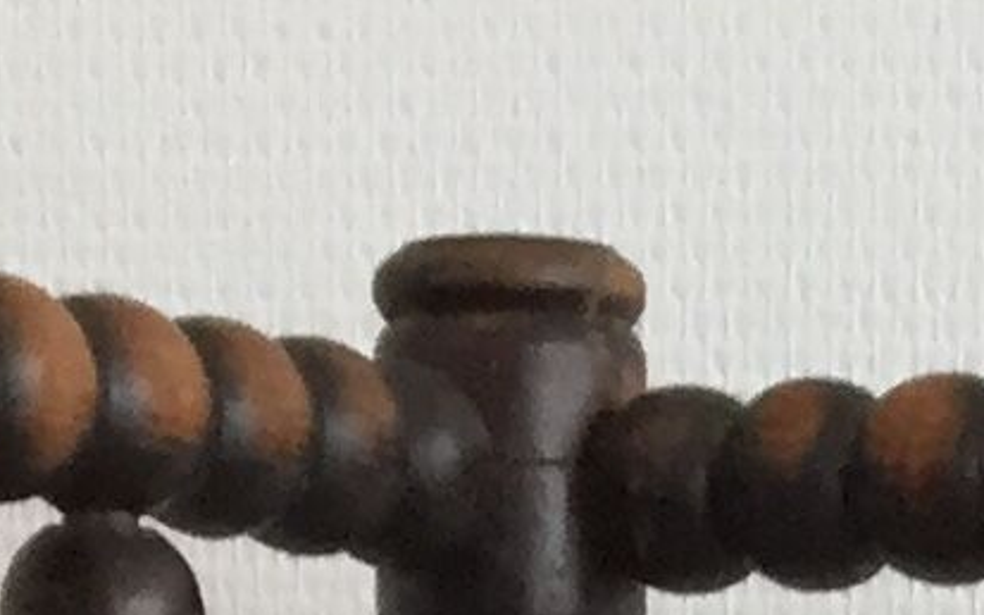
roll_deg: -1.7
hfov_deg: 8.6
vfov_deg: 4.5
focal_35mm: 243
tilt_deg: -17.0
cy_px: 3297
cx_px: 896
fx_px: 6516
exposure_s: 1/33
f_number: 2.2
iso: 40
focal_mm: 4.15
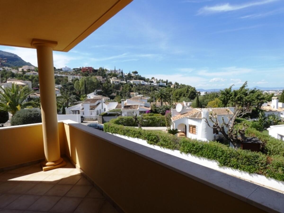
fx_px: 164
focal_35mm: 20
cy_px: 106
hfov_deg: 81.7
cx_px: 142
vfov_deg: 66.0
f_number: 3.5
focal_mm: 3.6
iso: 80
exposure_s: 1/1000
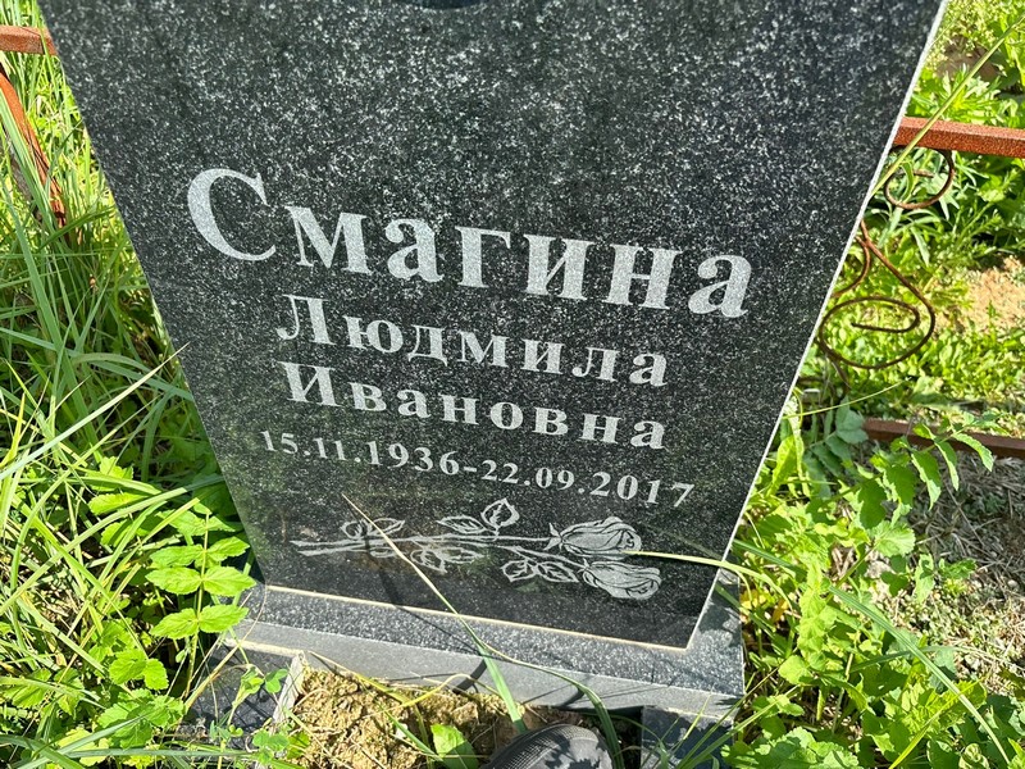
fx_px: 770
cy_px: 384
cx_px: 512
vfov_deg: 53.1
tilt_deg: -49.6
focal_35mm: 26
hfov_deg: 67.3
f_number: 1.6
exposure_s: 1/970
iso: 50
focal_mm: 5.96
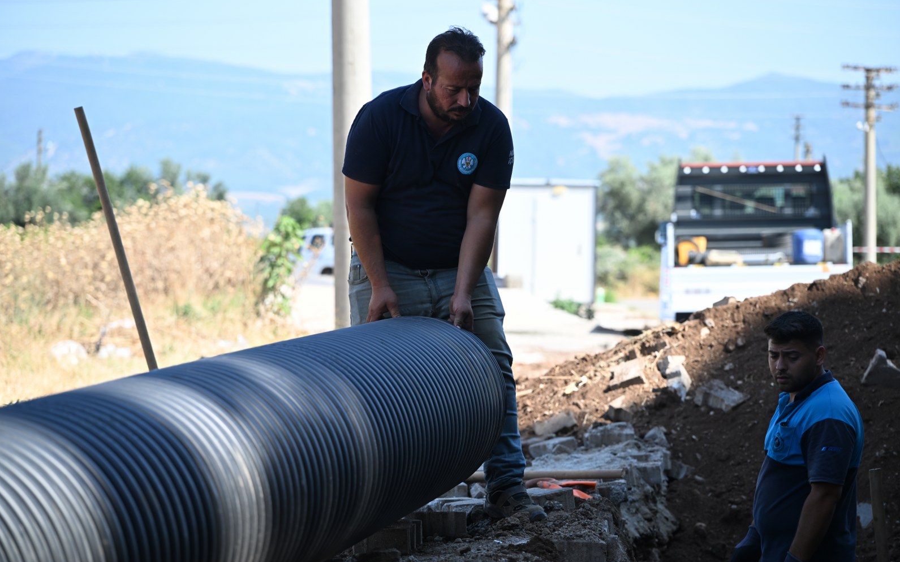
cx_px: 448
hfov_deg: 17.0
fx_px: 3017
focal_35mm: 123
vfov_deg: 10.6
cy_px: 273
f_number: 4.5
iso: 100
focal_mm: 120
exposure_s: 1/320
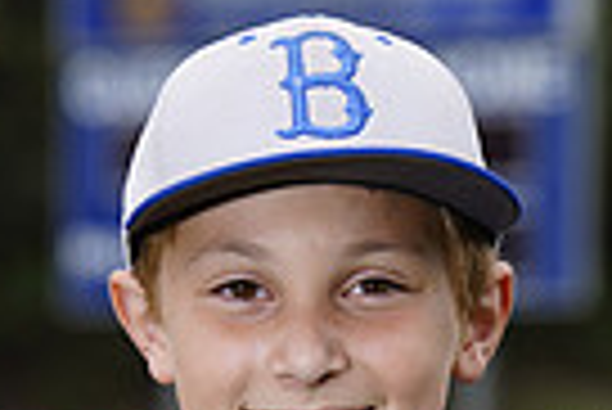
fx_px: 10926
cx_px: 374
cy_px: 665
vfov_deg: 2.1
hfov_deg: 3.2
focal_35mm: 642
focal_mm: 151
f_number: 6.3
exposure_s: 1/250
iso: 100
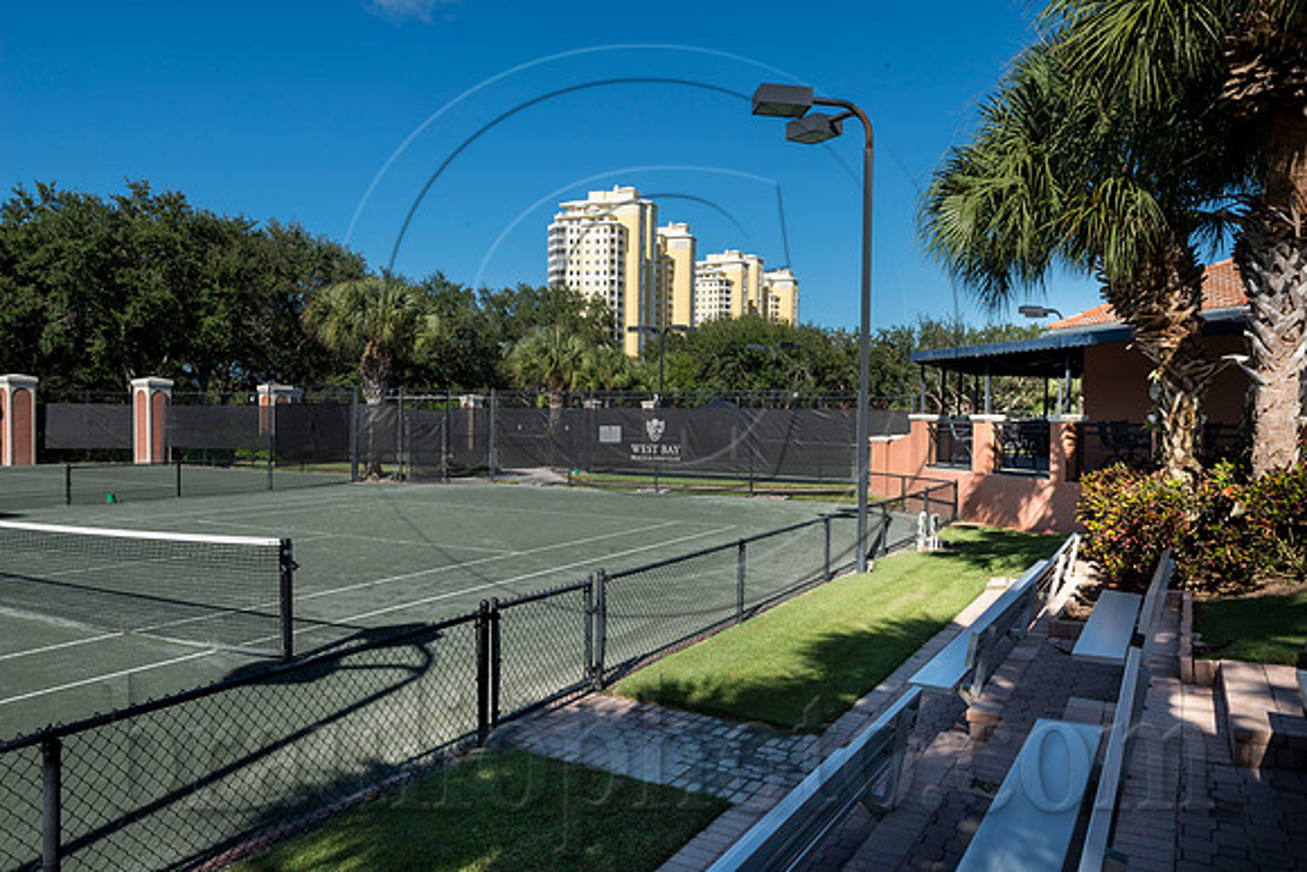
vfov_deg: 49.6
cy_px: 436
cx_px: 654
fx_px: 944
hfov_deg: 69.4
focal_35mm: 26
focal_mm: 26
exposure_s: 1/125
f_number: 16
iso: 200
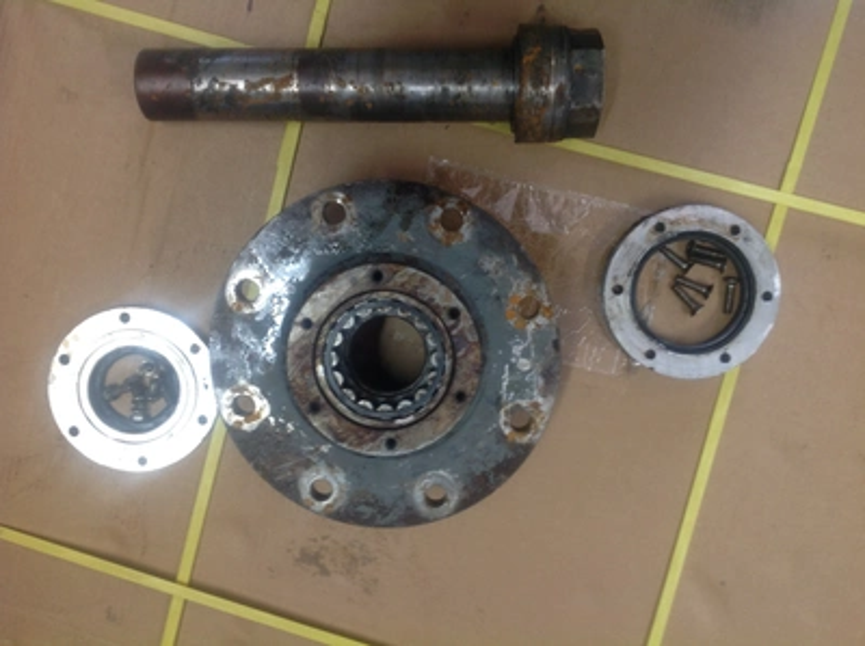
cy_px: 323
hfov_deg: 52.7
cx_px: 432
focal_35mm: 35
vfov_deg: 40.6
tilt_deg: -83.2
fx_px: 874
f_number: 2.4
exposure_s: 1/17
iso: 50
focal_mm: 4.28
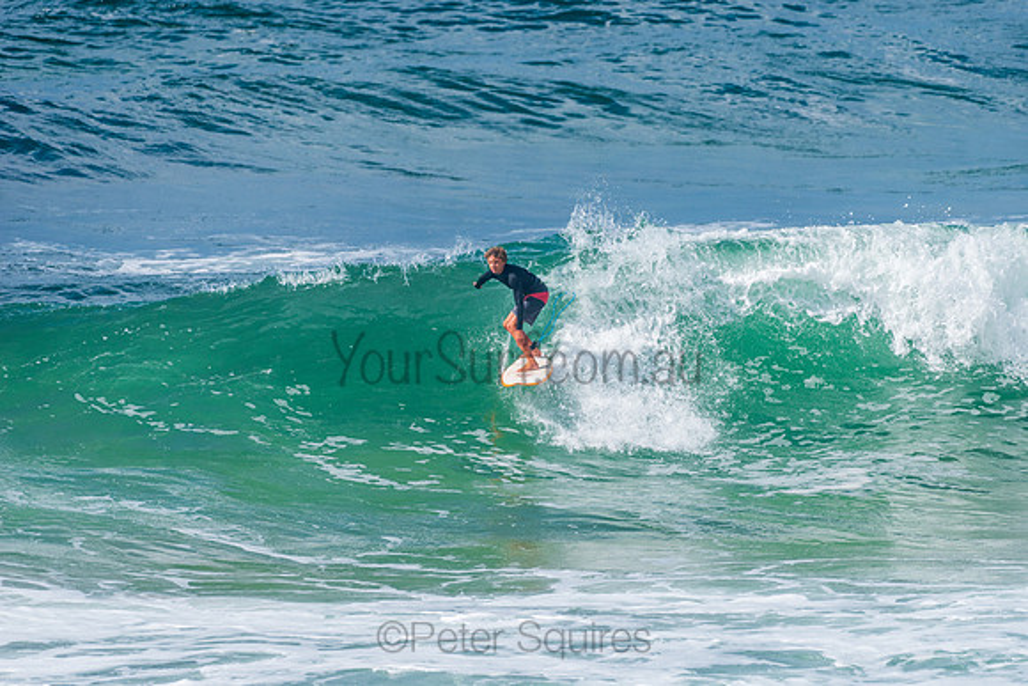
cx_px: 514
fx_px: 14280
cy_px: 343
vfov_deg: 2.8
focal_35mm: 500
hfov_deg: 4.1
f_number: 5.6
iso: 180
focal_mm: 500
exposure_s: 1/2000
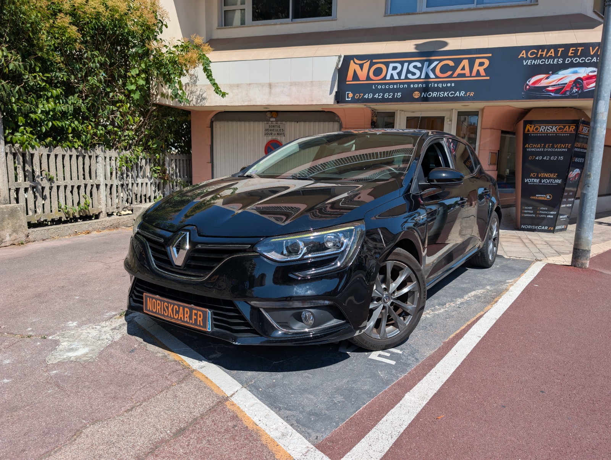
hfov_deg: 71.5
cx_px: 306
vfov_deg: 56.9
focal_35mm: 24
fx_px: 424
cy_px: 230
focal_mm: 6.9
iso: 19
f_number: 1.68
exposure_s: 1/1381
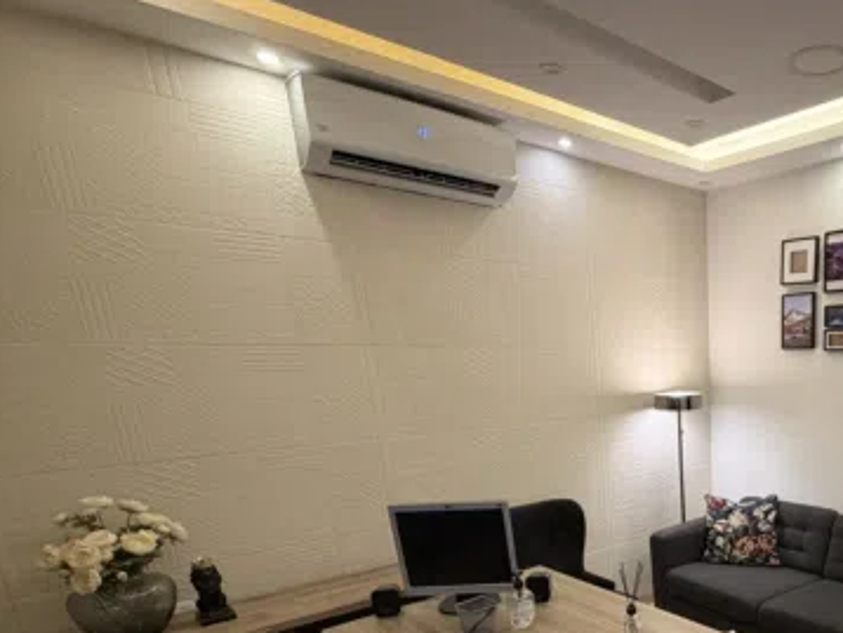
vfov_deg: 51.1
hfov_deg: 60.8
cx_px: 728
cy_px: 518
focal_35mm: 25
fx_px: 609
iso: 320
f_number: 2.2
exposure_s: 1/50
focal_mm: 2.22
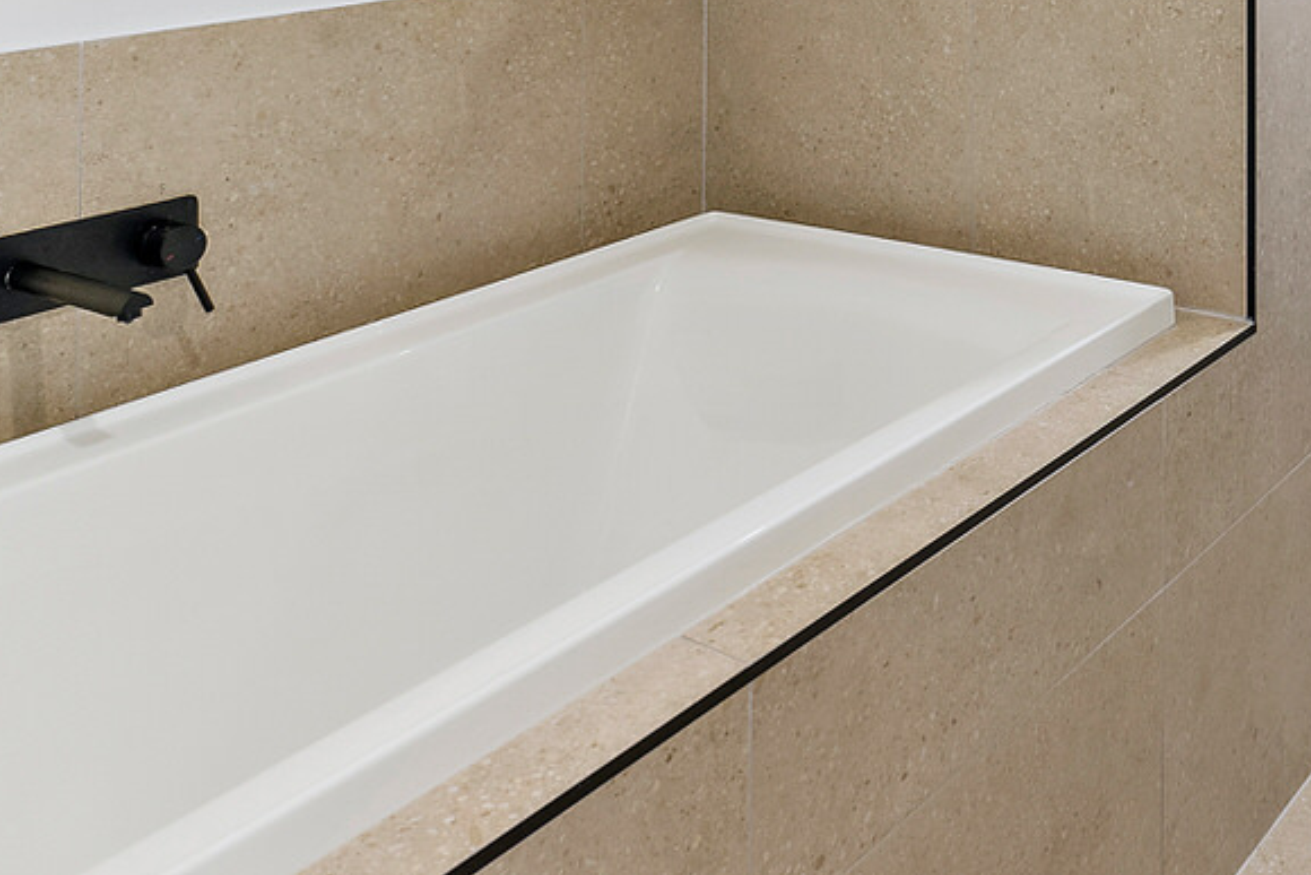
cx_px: 1245
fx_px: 1603
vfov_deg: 26.1
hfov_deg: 40.2
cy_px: -255
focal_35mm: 44
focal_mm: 17
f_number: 8
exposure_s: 1/8
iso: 400
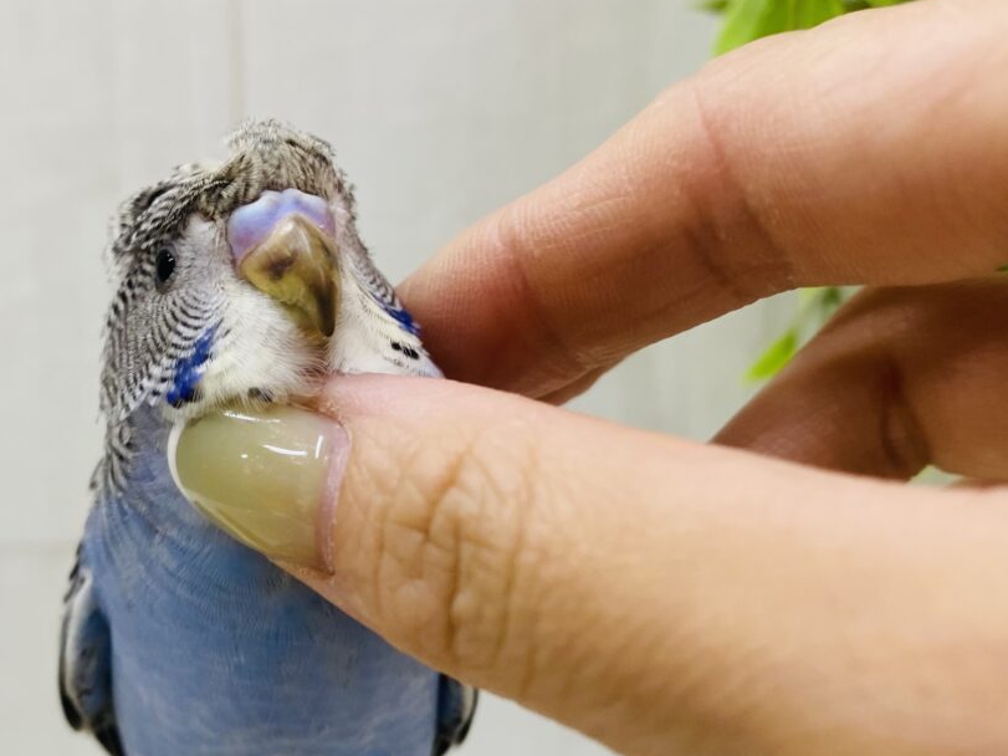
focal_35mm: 37
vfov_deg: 38.6
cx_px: 337
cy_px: 430
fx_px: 1077
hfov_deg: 49.3
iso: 125
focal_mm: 4.25
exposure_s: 1/100
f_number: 1.8
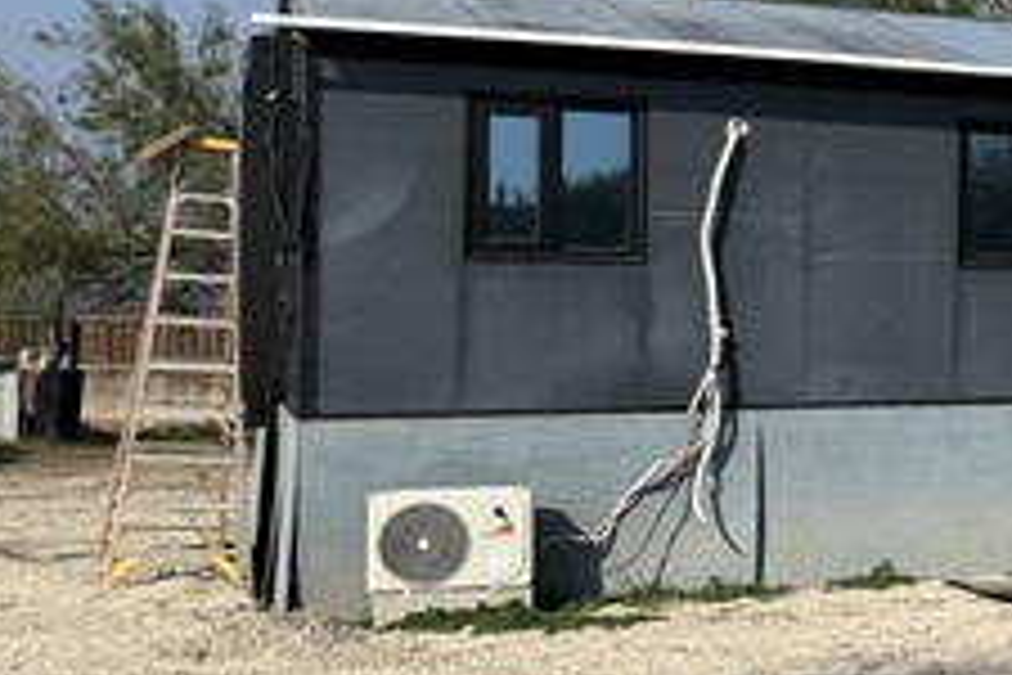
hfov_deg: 24.0
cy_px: 266
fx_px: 1996
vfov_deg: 19.2
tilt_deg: +0.5
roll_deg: -2.0
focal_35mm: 71
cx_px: 1408
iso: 80
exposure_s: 1/7353
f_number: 1.78
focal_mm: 6.76
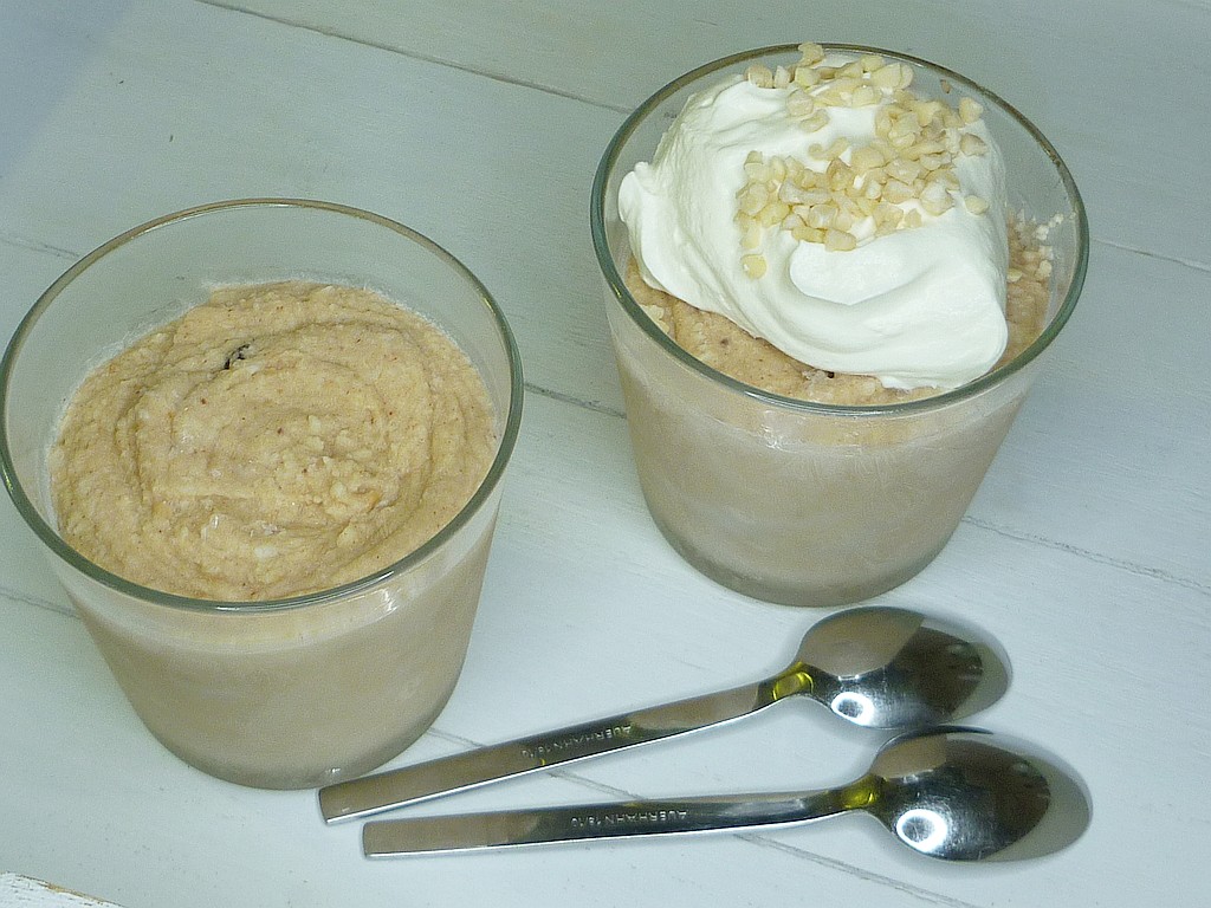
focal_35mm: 69
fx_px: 2414
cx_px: 606
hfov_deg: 28.2
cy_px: 454
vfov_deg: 21.3
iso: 80
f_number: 3
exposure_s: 1/40
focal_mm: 6.4
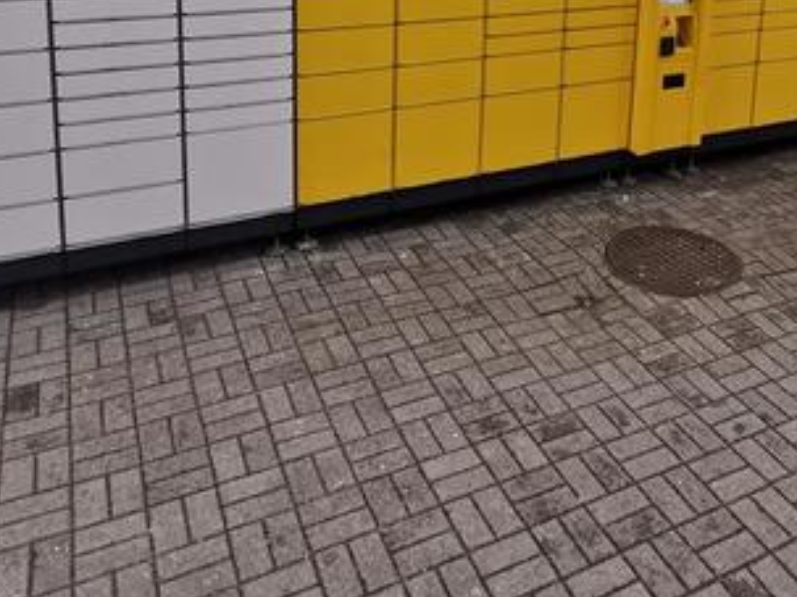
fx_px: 852
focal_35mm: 37
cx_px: 547
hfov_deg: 49.1
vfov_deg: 34.9
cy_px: -7
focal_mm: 2.35
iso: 50
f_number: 2.2
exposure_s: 1/109
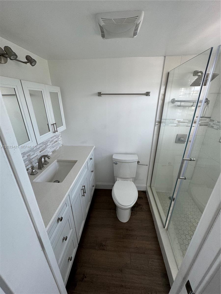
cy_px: 147
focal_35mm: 14
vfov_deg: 102.1
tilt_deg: -24.0
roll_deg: +0.4
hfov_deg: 85.7
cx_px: 110
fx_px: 119
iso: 125
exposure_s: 1/99
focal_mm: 2.22
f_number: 2.2
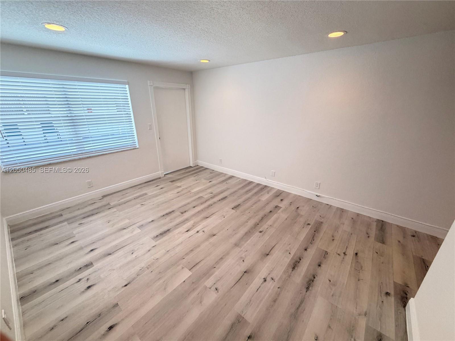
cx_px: 228
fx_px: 184
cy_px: 170
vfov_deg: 85.7
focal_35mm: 14
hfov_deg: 102.1
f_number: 2.2
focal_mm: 2.22
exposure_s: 1/120
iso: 250
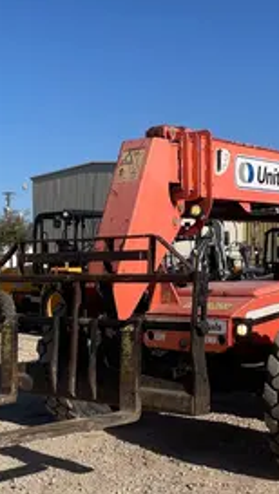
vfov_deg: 36.3
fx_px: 748
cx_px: 109
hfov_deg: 21.1
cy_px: 321
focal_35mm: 57
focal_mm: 4.2
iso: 50
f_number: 1.6
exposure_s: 1/6897
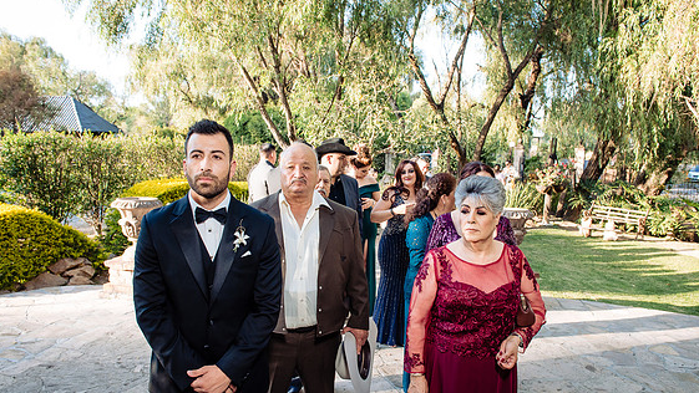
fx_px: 482
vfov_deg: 44.4
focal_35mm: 26
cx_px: 346
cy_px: 216
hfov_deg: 71.9
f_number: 6.3
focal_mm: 24
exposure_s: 1/200
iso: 800
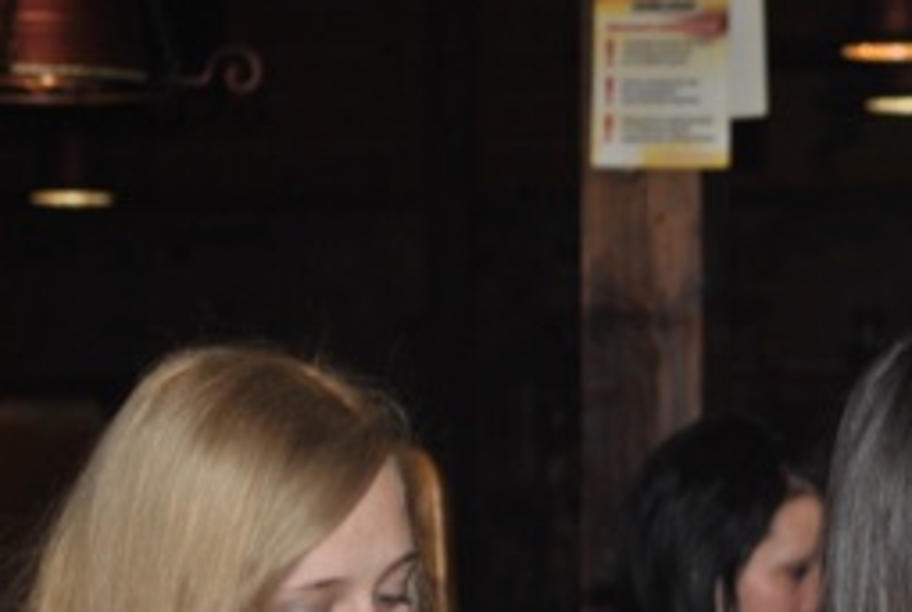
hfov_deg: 12.1
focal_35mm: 168
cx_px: 833
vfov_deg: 8.2
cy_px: 462
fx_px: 4264
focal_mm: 55
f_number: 5.6
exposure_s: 1/60
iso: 200
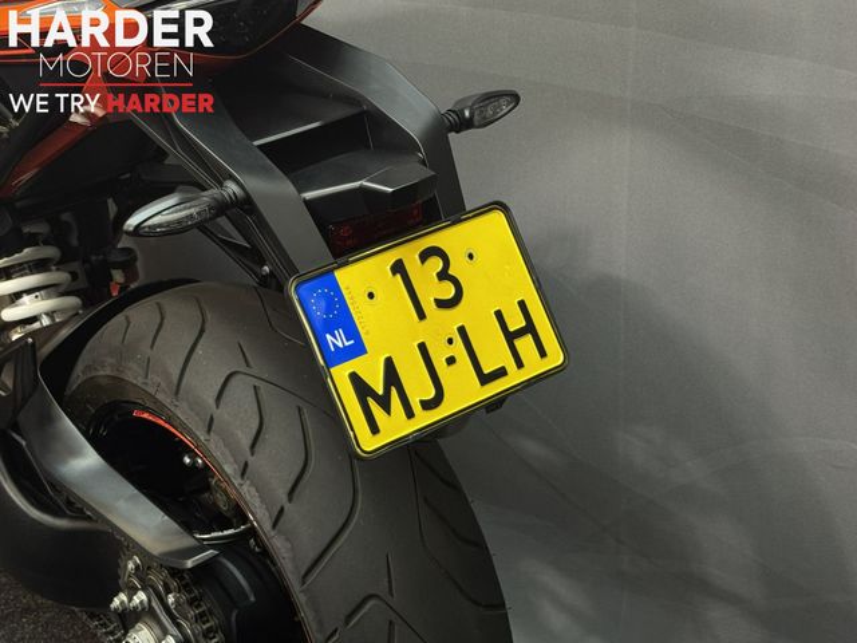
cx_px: 428
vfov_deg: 30.3
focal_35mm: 48
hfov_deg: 39.7
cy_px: 322
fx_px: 1188
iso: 125
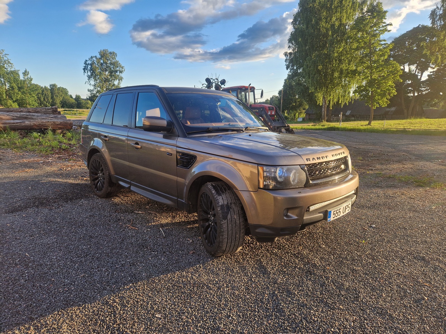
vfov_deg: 58.9
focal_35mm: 23
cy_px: 167
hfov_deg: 73.9
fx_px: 296
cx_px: 223
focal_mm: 5.4
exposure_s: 1/332
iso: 50
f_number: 1.8
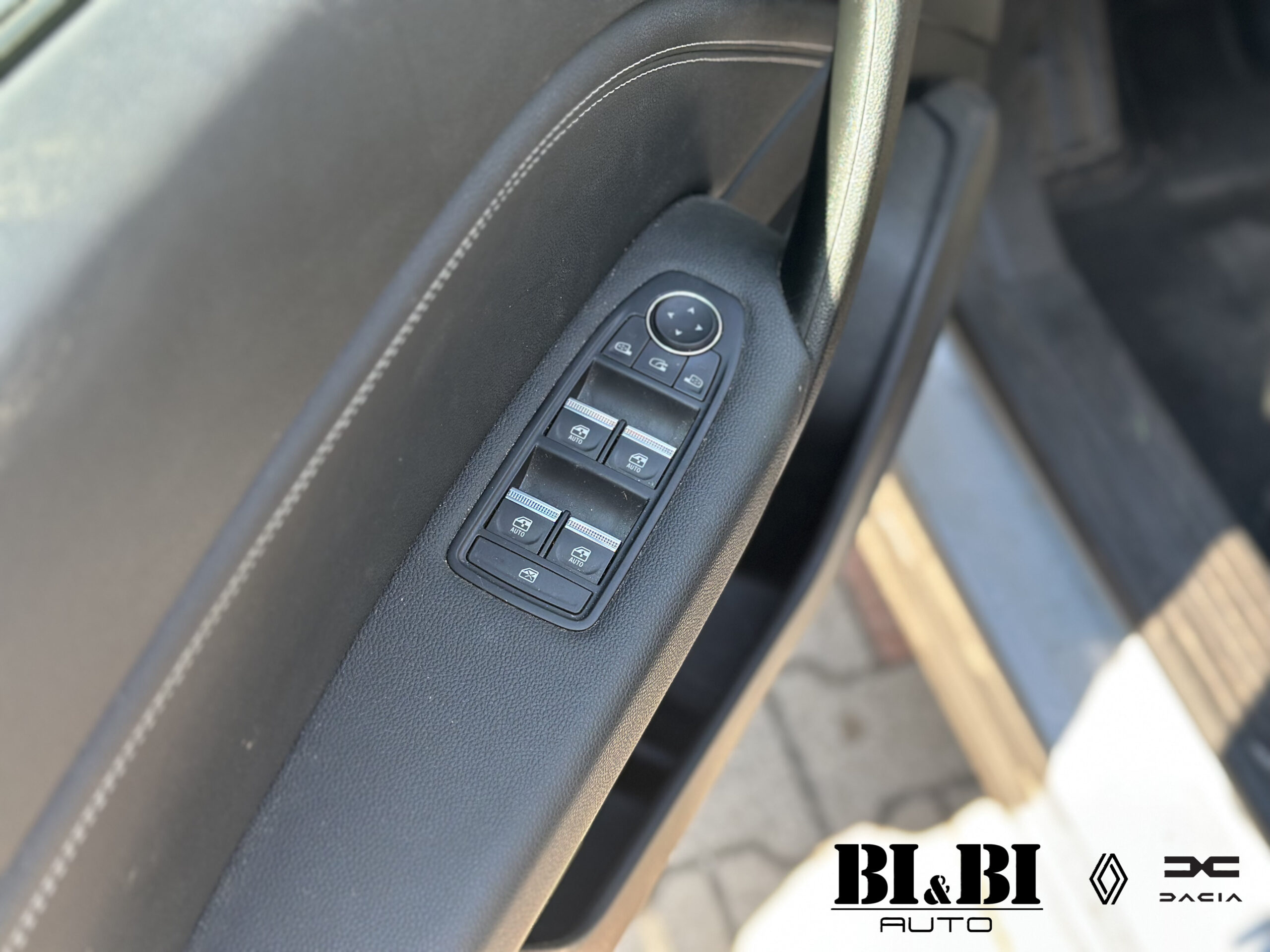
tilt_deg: -57.6
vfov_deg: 30.3
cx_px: 635
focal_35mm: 48
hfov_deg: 39.7
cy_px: 476
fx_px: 1761
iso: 80
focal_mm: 6.86
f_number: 1.78
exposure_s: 1/185
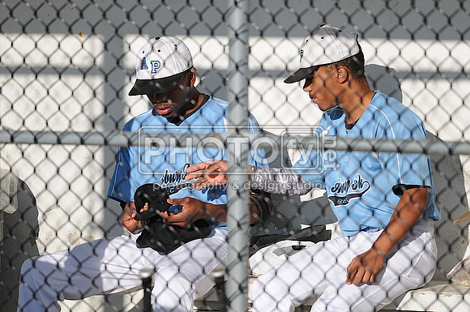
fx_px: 5867
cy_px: 156
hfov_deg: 4.6
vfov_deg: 3.0
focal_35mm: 450
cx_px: 235
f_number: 4
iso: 200
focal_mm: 300
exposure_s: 1/1600
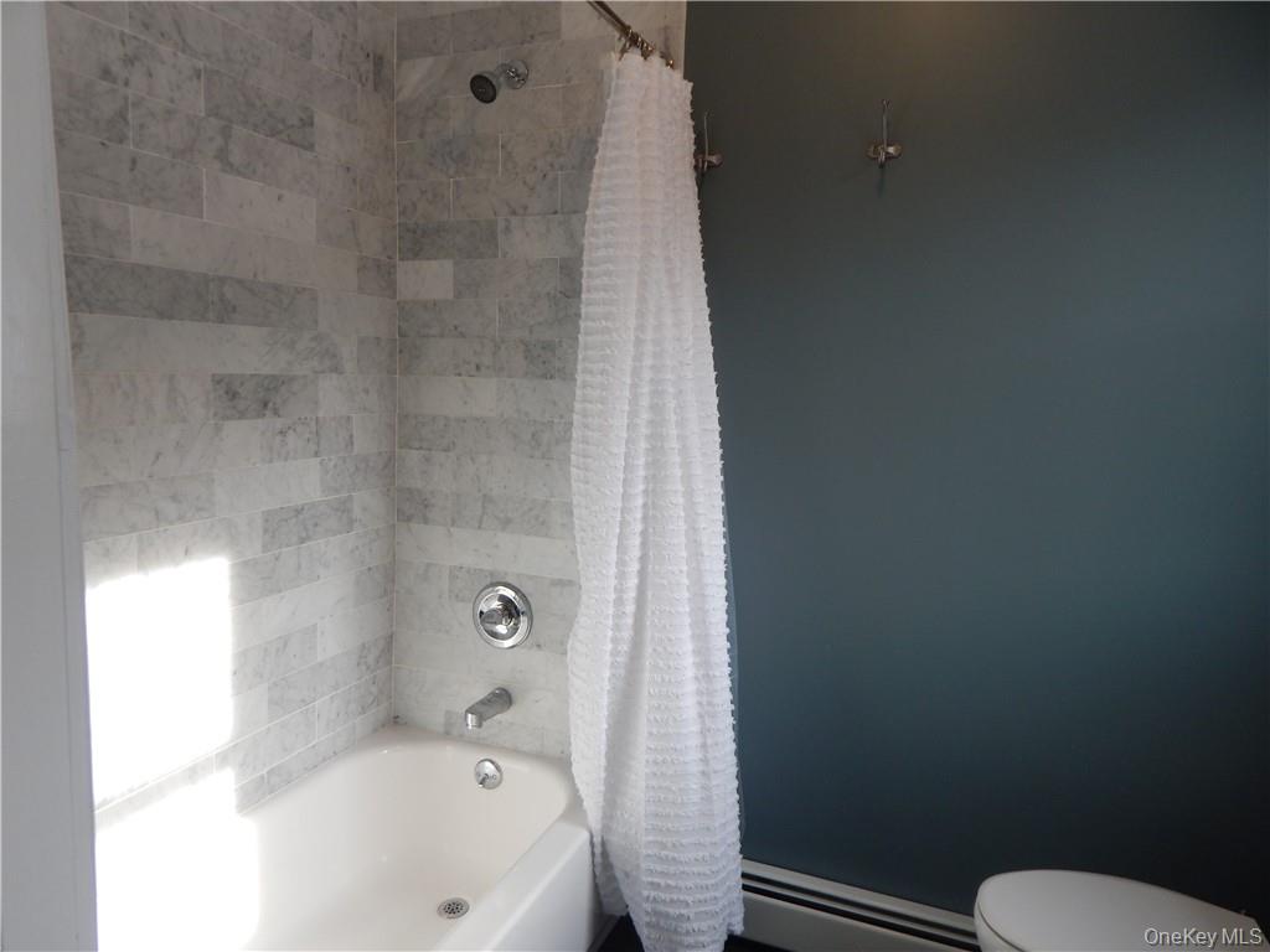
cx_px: 635
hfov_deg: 76.4
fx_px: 807
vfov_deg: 61.1
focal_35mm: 22
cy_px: 476
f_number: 3
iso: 125
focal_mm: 4
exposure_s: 1/80
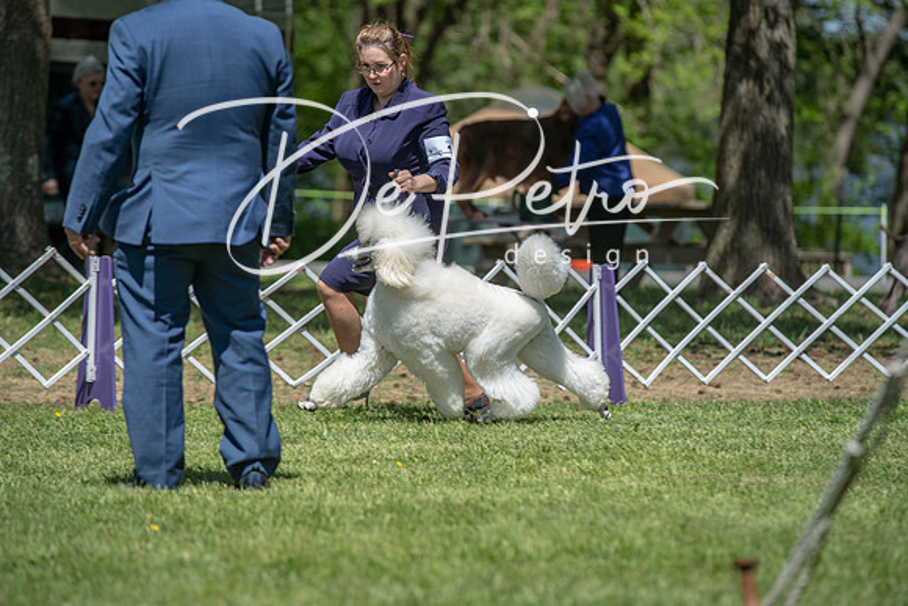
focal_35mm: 200
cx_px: 454
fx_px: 5045
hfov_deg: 10.3
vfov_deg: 6.9
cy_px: 303
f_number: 5
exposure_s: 1/500
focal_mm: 200
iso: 100
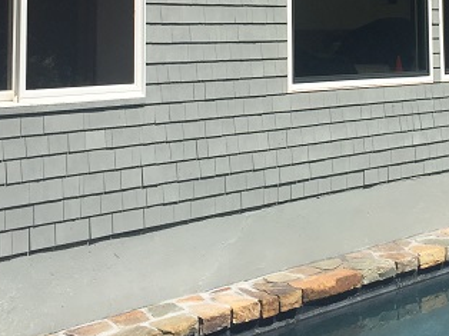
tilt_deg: +2.7
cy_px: -53
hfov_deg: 26.0
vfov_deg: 18.9
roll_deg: +0.0
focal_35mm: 74
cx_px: 345
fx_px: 959
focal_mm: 4.15
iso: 32
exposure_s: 1/1364
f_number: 2.2
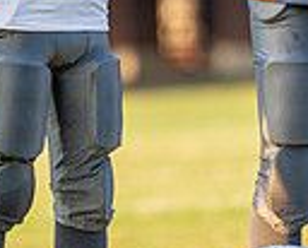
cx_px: 67
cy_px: -63
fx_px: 6514
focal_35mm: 713
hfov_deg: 2.7
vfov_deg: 2.2
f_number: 2.8
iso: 400
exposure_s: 1/1600
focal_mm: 152
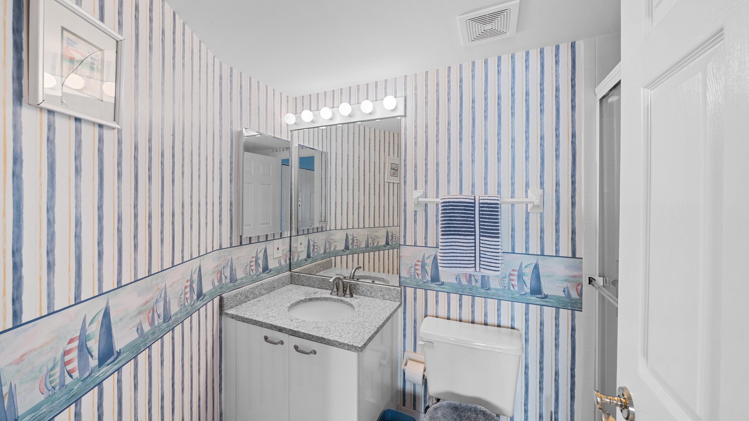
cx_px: 374
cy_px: 201
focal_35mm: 13
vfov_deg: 78.4
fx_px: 258
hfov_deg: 110.8
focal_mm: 12
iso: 100
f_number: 9
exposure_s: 1
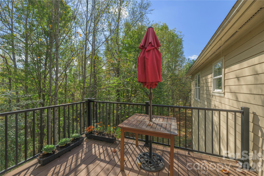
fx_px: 103
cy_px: 88
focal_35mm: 14
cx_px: 132
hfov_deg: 104.3
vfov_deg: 81.2
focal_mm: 14
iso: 64
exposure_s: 1/200
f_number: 8
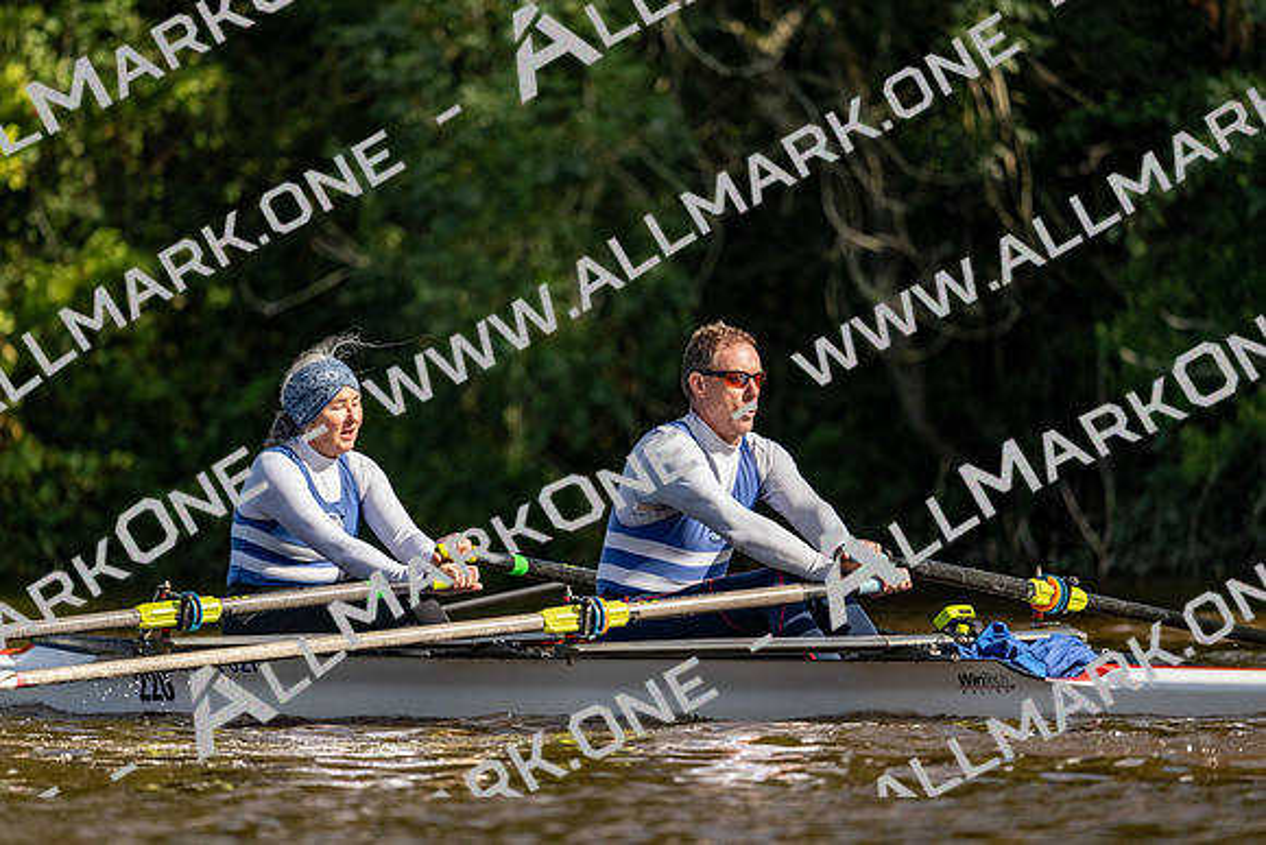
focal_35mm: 400
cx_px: 633
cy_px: 422
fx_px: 14069
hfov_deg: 5.2
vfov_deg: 3.4
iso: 640
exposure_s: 1/3200
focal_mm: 400
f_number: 4.5
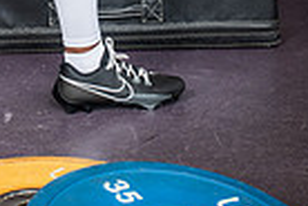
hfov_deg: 17.3
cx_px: 49
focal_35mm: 117
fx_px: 1001
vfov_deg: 10.2
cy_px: -280
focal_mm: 36
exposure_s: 1/250
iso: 500
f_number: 5.6
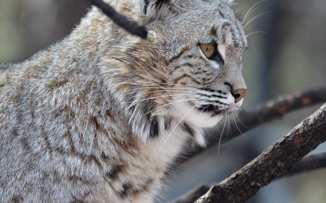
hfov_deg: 3.1
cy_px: 93
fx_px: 5943
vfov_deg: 2.0
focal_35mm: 669
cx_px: 207
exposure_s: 1/500
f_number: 5.6
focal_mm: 300
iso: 900
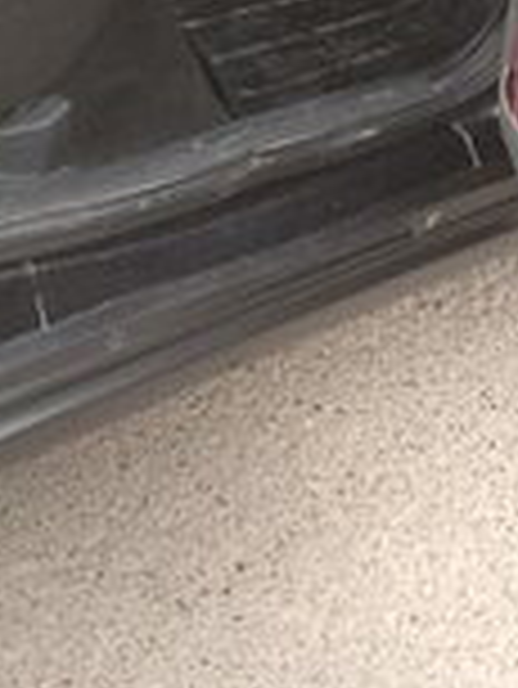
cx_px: 113
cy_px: -373
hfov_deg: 15.7
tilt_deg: -29.6
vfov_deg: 18.3
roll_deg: -7.3
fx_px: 1873
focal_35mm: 94
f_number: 2.2
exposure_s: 1/33
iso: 40
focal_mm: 4.15
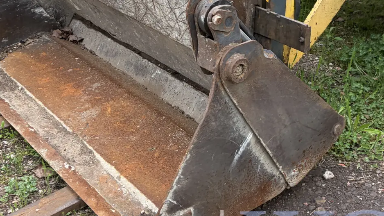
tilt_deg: -23.2
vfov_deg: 20.4
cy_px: 35
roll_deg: -3.3
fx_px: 590
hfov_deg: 35.9
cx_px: 155
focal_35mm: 58
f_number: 1.6
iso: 64
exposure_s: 1/203
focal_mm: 5.96
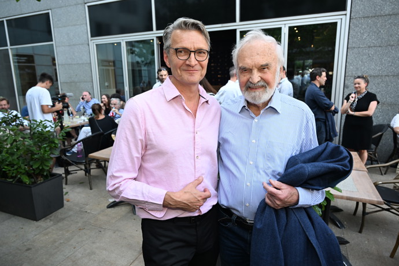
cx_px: 200
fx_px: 266
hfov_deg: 73.7
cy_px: 133
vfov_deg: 53.1
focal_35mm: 24
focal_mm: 24
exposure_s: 1/250
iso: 800
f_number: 4.5
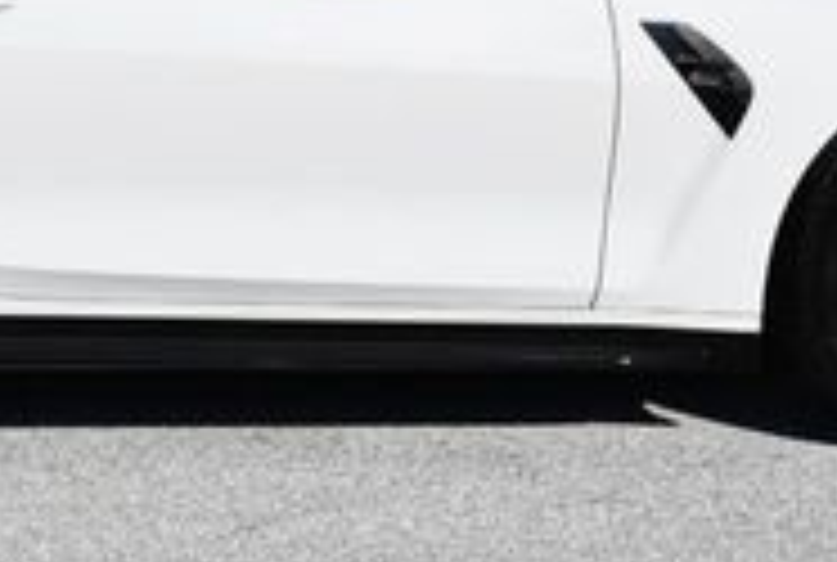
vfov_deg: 8.3
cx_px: 54
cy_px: -175
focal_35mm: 165
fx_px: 3845
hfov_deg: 12.3
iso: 100
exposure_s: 1/320
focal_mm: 24
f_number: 9
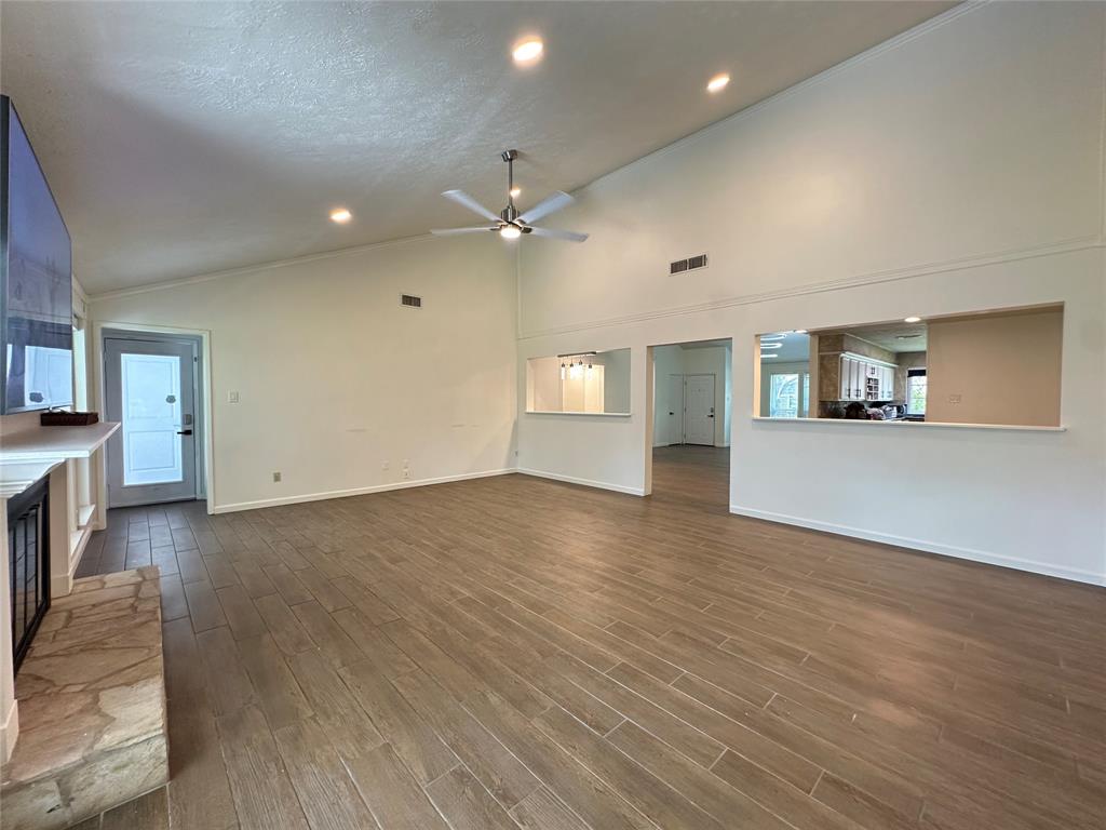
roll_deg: -0.9
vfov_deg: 85.7
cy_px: 415
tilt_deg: -1.5
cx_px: 553
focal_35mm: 14
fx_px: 447
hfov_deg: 102.1
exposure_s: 1/60
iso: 250
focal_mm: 2.22
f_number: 2.2
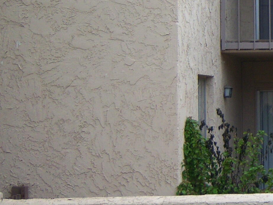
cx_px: 399
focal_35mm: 116
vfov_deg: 12.6
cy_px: 6
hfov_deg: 15.7
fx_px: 915
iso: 80
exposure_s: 1/400
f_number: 2.8
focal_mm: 7.5
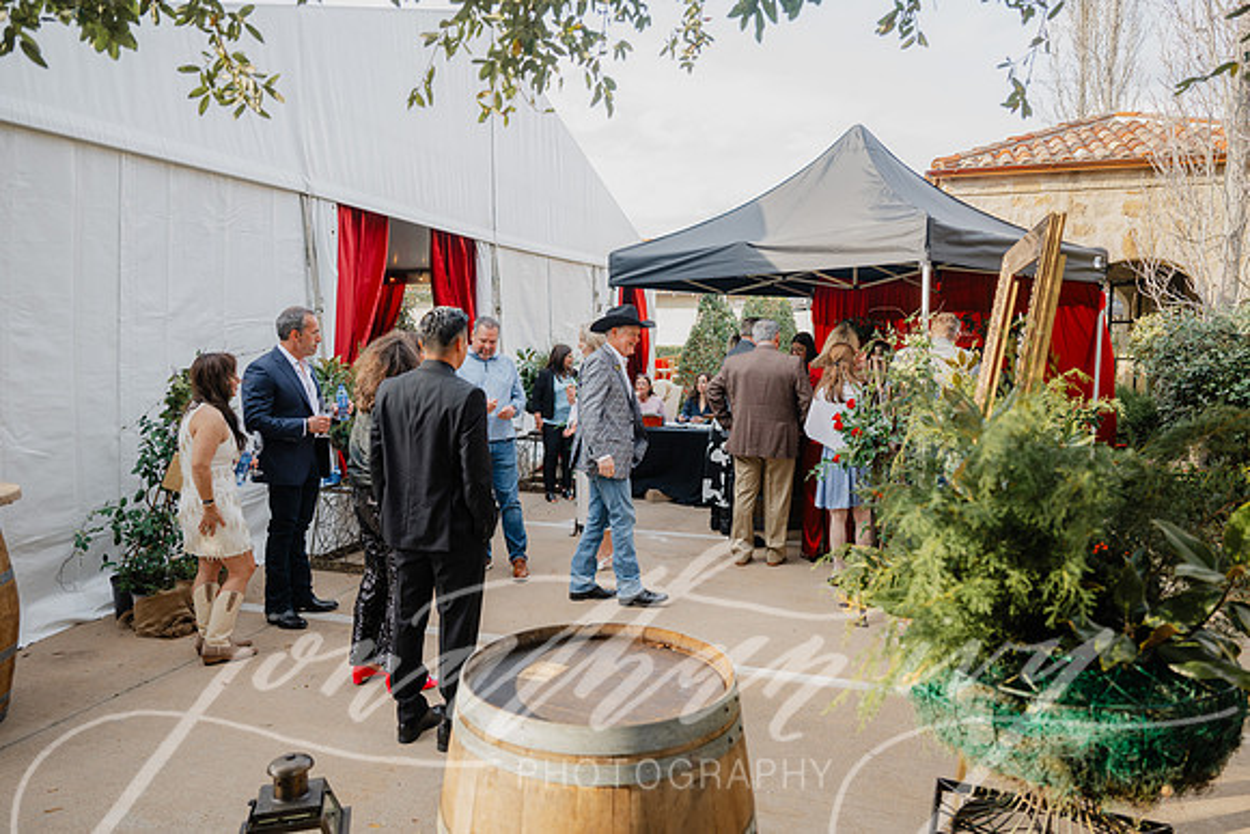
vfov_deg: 53.2
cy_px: 417
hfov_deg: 73.7
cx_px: 625
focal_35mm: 24
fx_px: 833
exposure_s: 1/125
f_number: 2.8
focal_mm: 24
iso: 64
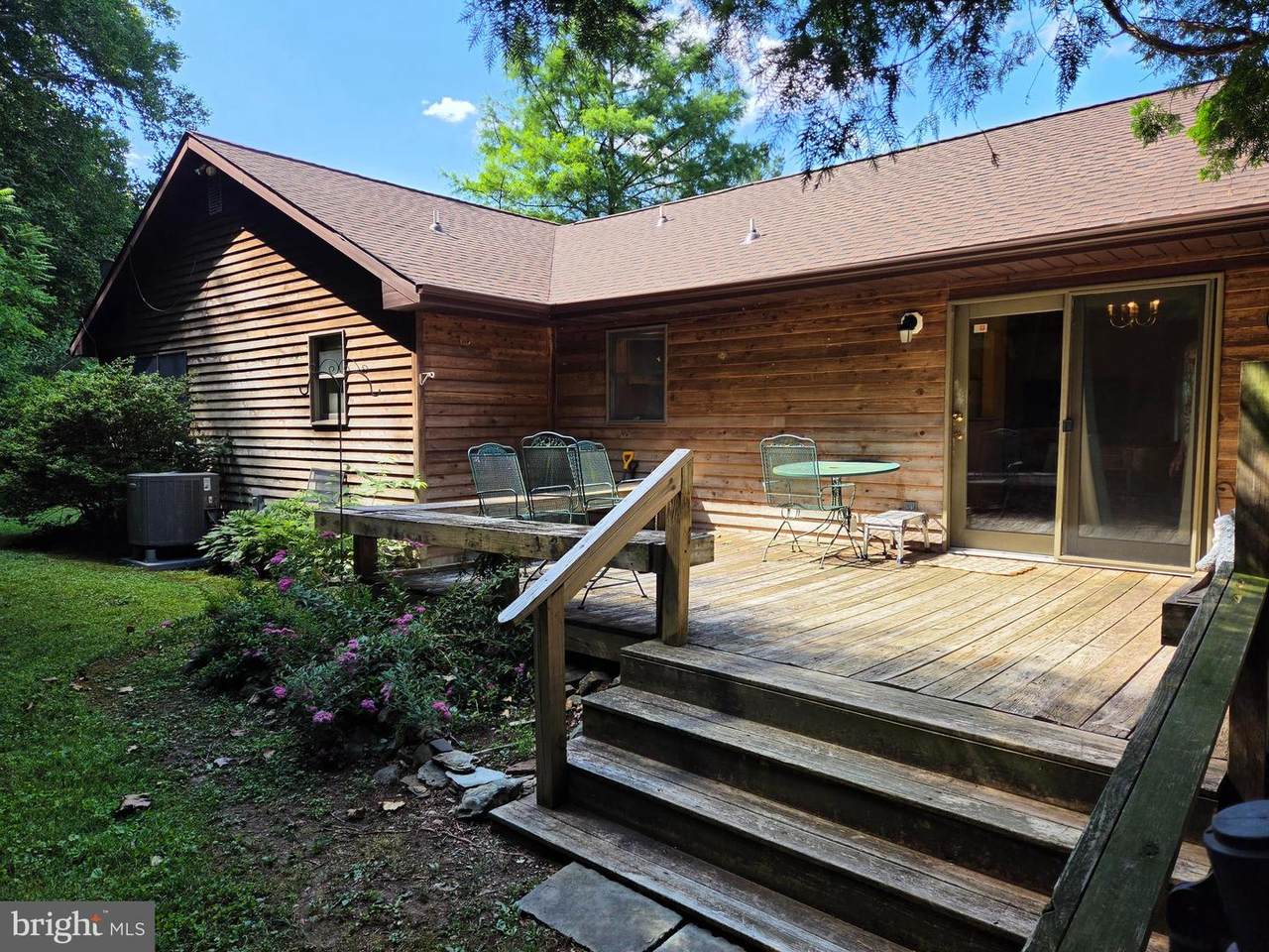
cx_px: 634
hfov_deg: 73.9
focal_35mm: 23
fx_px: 843
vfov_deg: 58.9
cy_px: 476
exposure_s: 1/1930
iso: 80
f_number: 1.8
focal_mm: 5.4
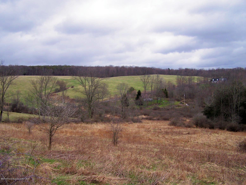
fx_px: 270
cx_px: 123
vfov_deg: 37.7
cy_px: 92
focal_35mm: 38
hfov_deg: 49.0
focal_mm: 6.3
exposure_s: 1/1000
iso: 80
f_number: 2.8
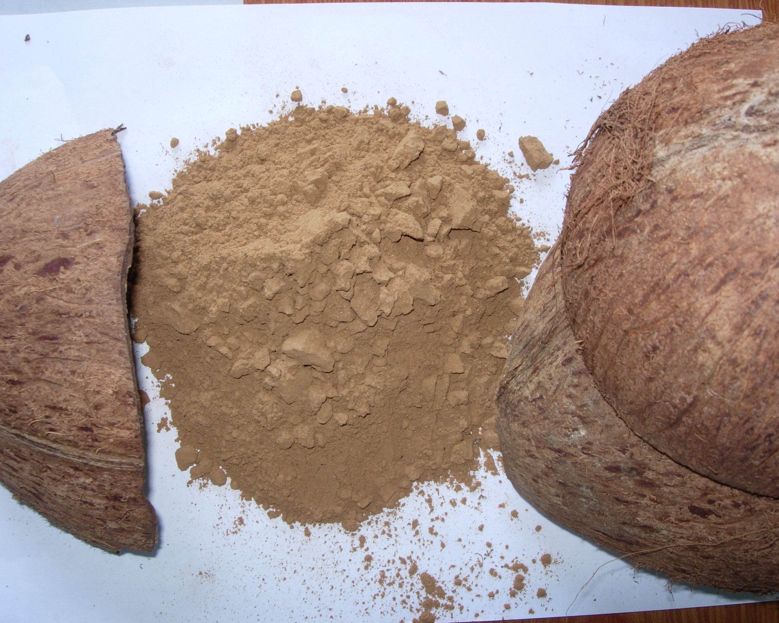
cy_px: 312
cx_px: 402
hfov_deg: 45.8
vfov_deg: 37.3
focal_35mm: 40
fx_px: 922
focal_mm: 7.8
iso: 79
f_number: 4.8
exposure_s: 1/32
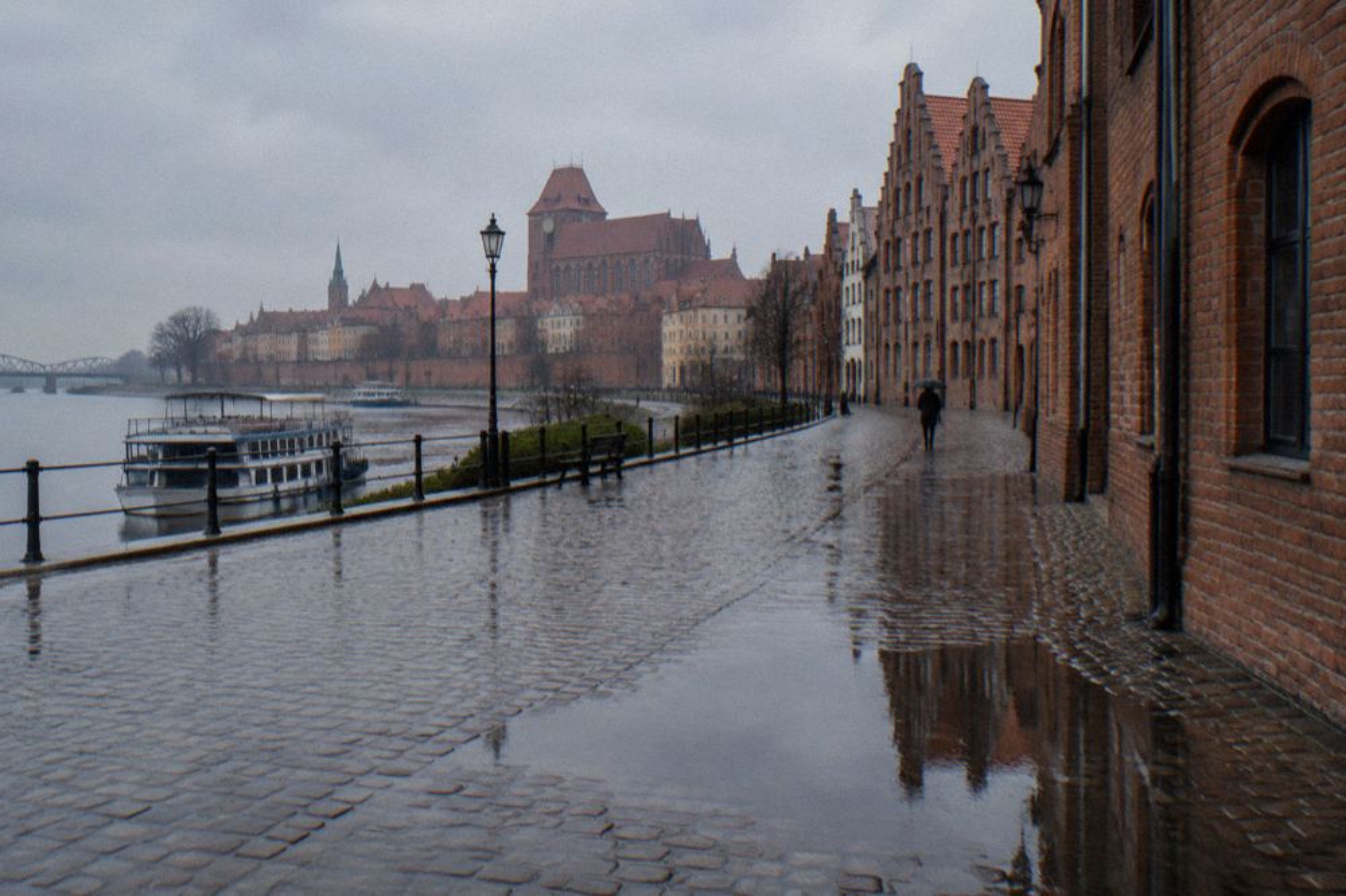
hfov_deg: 41.1
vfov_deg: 28.1
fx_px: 1794
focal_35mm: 48
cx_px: 673
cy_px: 448
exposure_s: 1/125
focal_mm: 48
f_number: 9
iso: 200
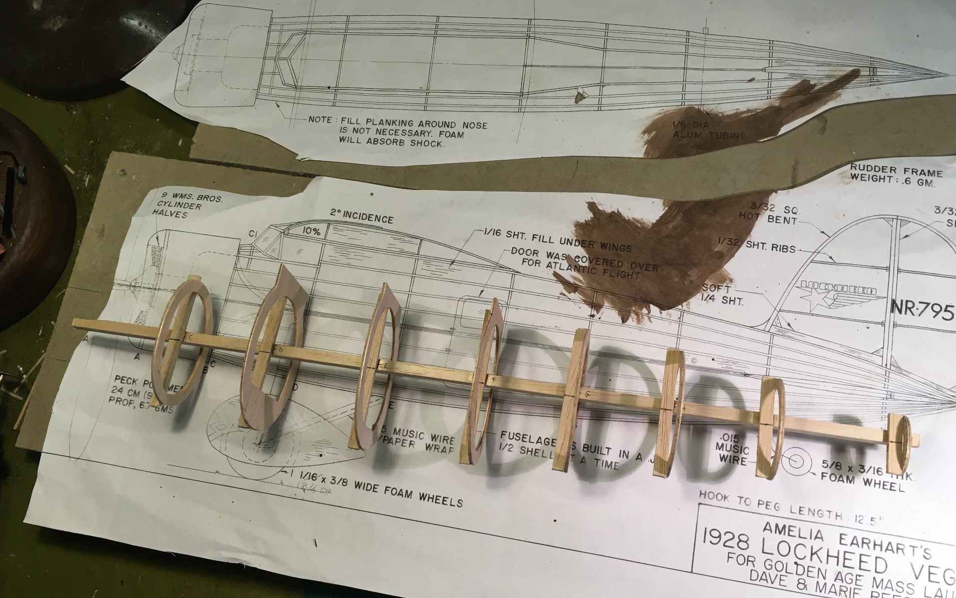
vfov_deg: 40.5
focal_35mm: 31
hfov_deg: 61.2
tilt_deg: -75.1
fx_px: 808
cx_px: 481
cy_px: 348
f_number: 2.2
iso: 25
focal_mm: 4.15
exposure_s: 1/33
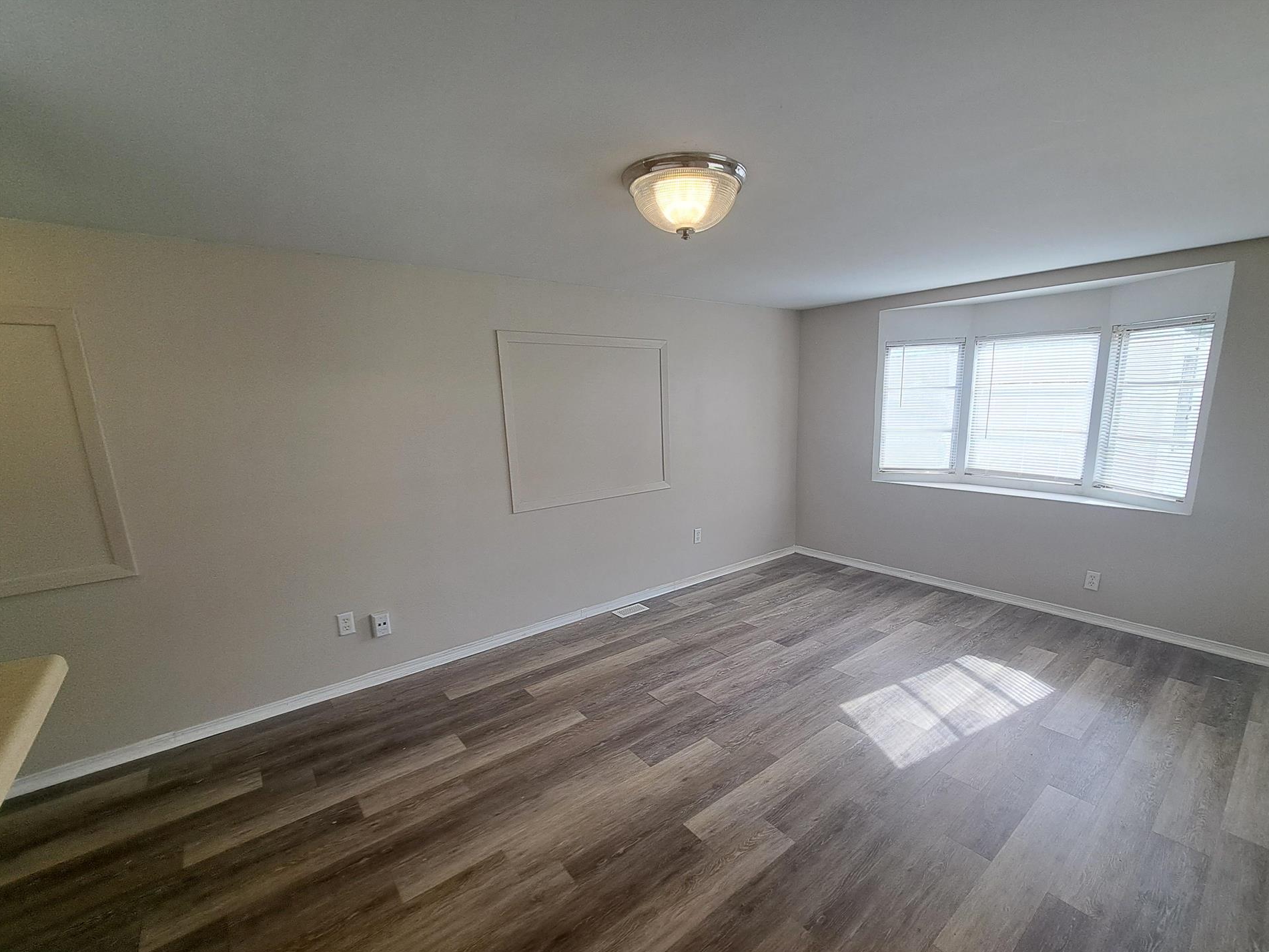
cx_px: 681
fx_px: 513
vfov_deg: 85.5
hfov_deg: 101.9
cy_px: 511
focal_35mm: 14
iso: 50
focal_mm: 1.74
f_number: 2.2
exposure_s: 1/120
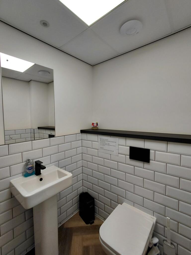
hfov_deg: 78.1
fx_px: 118
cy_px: 128
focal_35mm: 16
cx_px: 96
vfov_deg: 94.5
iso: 40
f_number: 2.2
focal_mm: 1.64
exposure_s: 1/100
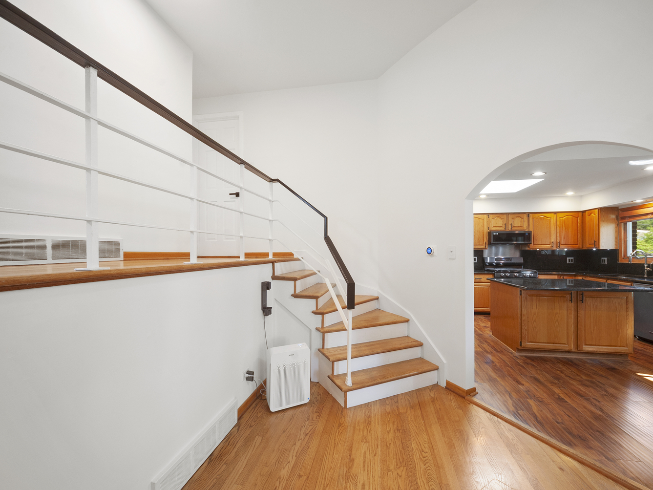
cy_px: 250
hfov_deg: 102.1
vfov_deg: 85.7
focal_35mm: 14
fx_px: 264
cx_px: 327
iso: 400
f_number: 8
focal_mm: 12
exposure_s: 1/10
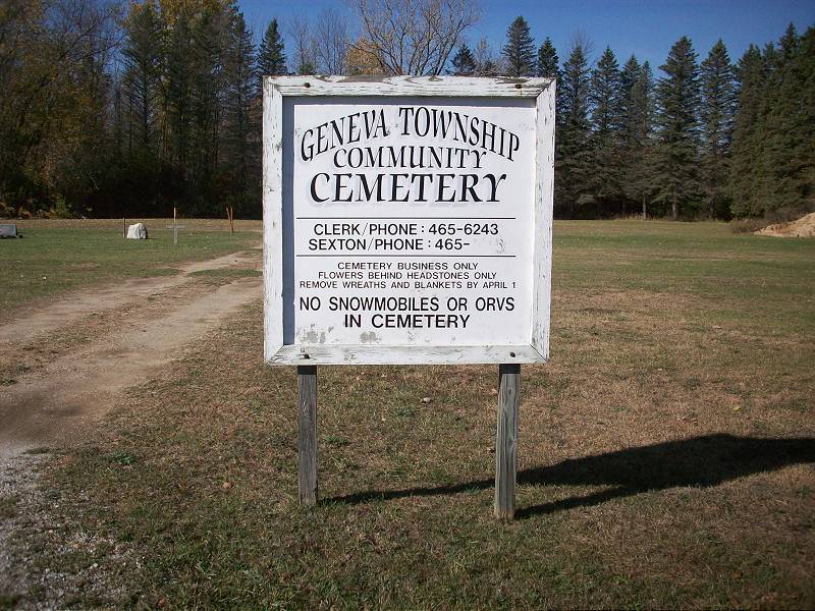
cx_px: 408
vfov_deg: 38.7
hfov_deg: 50.1
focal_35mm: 37
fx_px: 871
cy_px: 306
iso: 80
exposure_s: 1/504
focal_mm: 6.2
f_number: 5.6
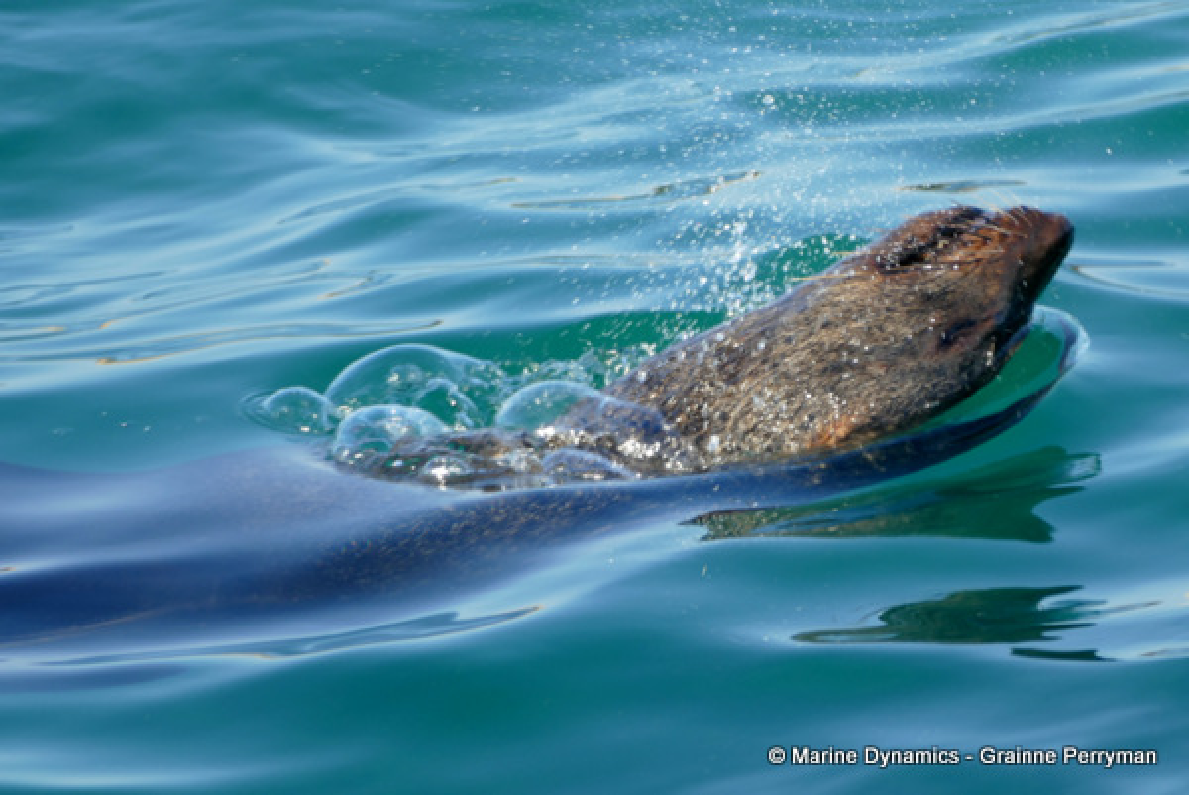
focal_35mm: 400
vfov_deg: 3.4
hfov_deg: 5.1
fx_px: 13220
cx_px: 594
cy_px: 398
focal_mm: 146
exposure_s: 1/400
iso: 125
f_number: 4
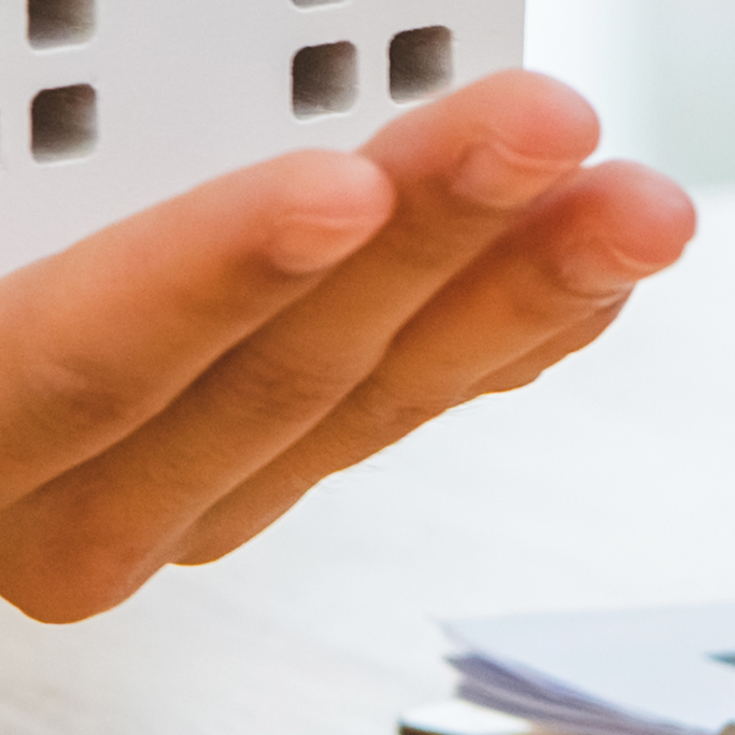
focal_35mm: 451
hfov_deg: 3.9
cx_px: 822
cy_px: -157
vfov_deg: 3.9
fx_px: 10834
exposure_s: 1/125
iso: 800
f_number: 5
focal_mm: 60
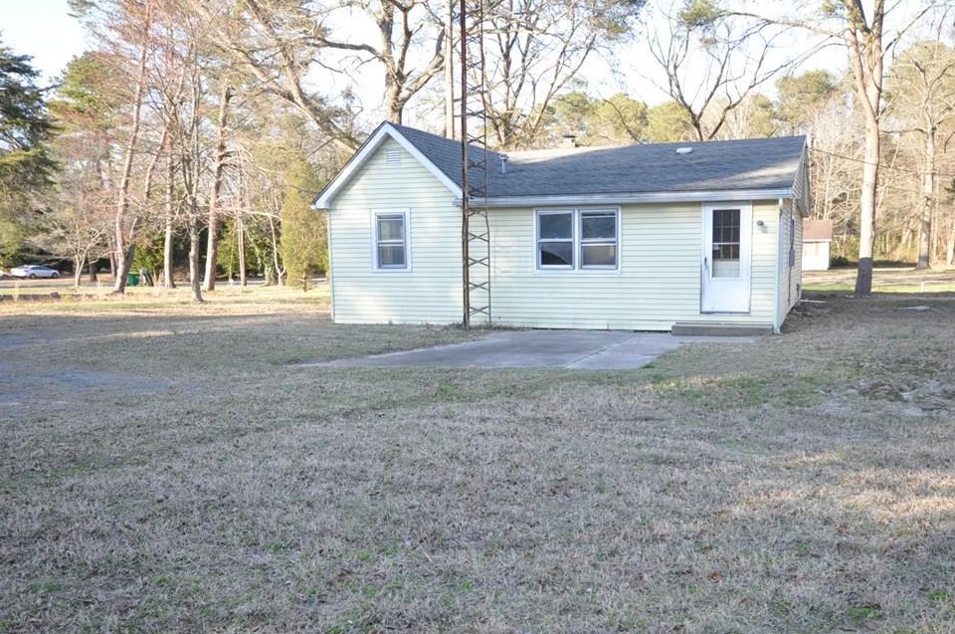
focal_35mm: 34
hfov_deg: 55.7
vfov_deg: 38.7
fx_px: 901
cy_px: 347
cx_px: 534
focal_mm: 20
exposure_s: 1/320
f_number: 9
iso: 1250
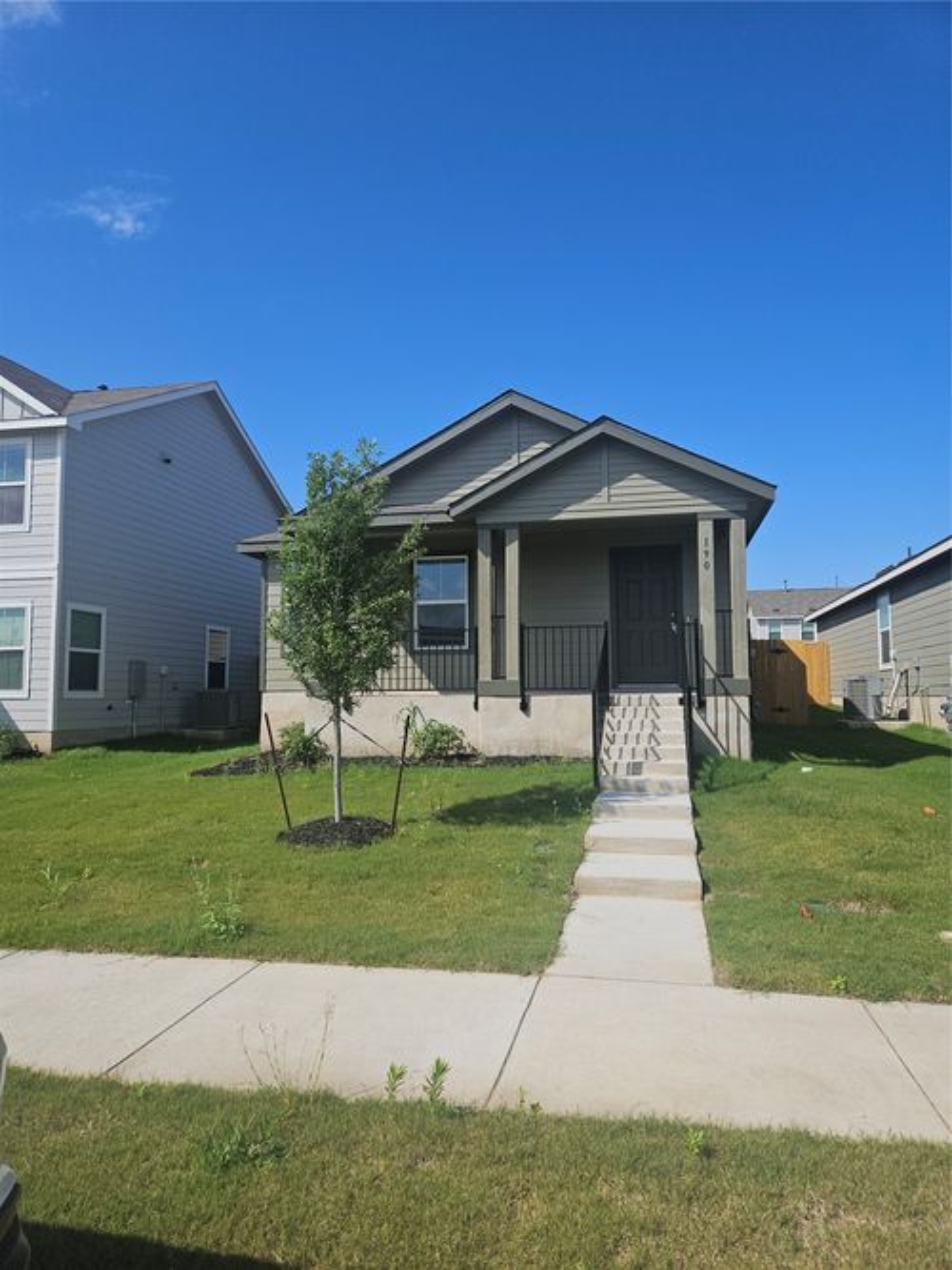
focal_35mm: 23
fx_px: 844
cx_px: 476
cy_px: 635
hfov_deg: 58.9
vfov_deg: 73.9
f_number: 1.8
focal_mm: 5.4
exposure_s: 1/2782
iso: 25
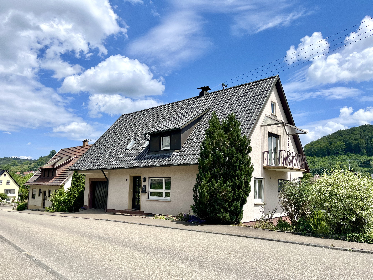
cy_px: 140
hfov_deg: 67.3
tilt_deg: +8.9
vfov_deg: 53.1
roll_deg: -0.4
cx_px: 186
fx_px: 280
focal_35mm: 26
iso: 50
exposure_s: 1/4651
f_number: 1.6
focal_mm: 5.1
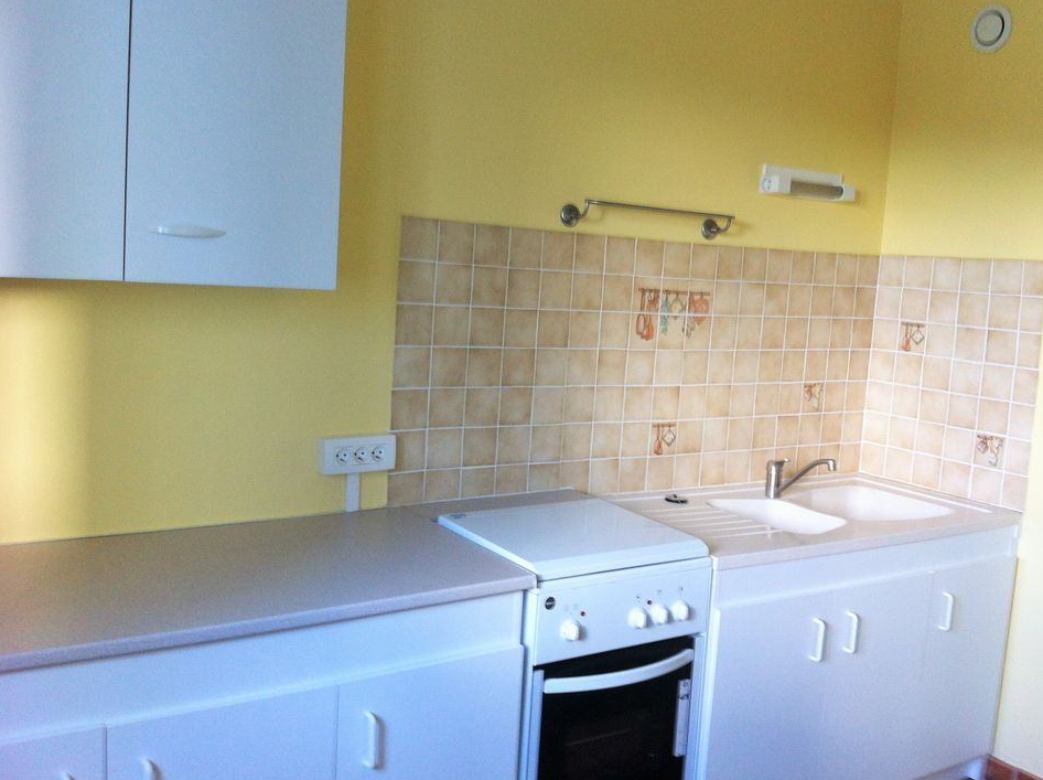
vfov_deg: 38.6
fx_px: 1113
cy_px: 382
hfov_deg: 50.2
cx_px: 540
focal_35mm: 37
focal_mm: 3.85
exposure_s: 1/15
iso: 100
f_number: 2.8
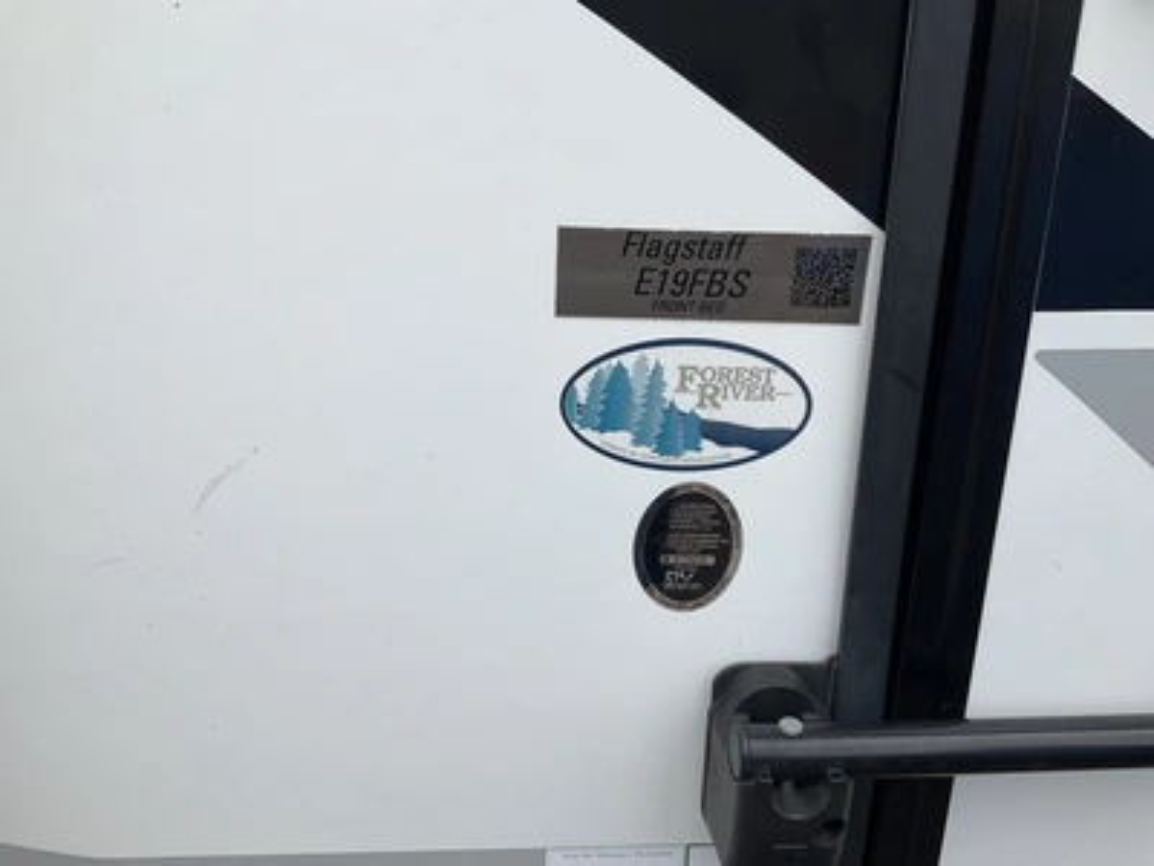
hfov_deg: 61.7
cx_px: 577
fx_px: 967
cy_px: 433
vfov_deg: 48.2
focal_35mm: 29
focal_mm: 3
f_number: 1.8
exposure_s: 1/635
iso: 25
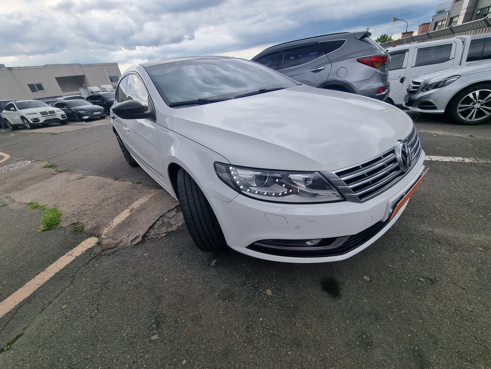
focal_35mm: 13
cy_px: 184
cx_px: 246
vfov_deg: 89.9
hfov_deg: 106.2
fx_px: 184
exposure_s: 1/680
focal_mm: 2.2
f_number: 2.2
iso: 50
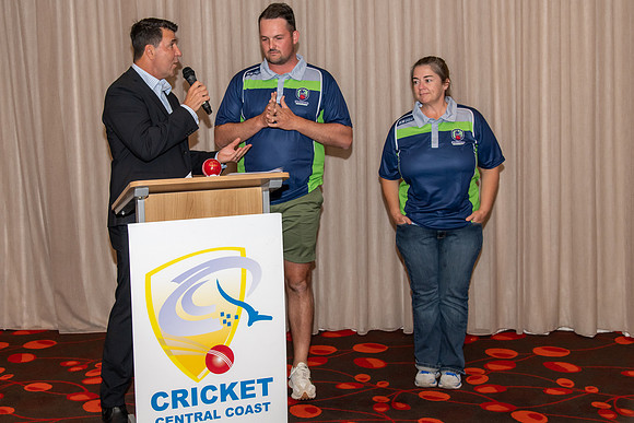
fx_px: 770
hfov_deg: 44.6
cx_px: 269
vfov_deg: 30.7
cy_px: 180
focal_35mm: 44
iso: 800
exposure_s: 1/60
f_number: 5.6
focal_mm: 38
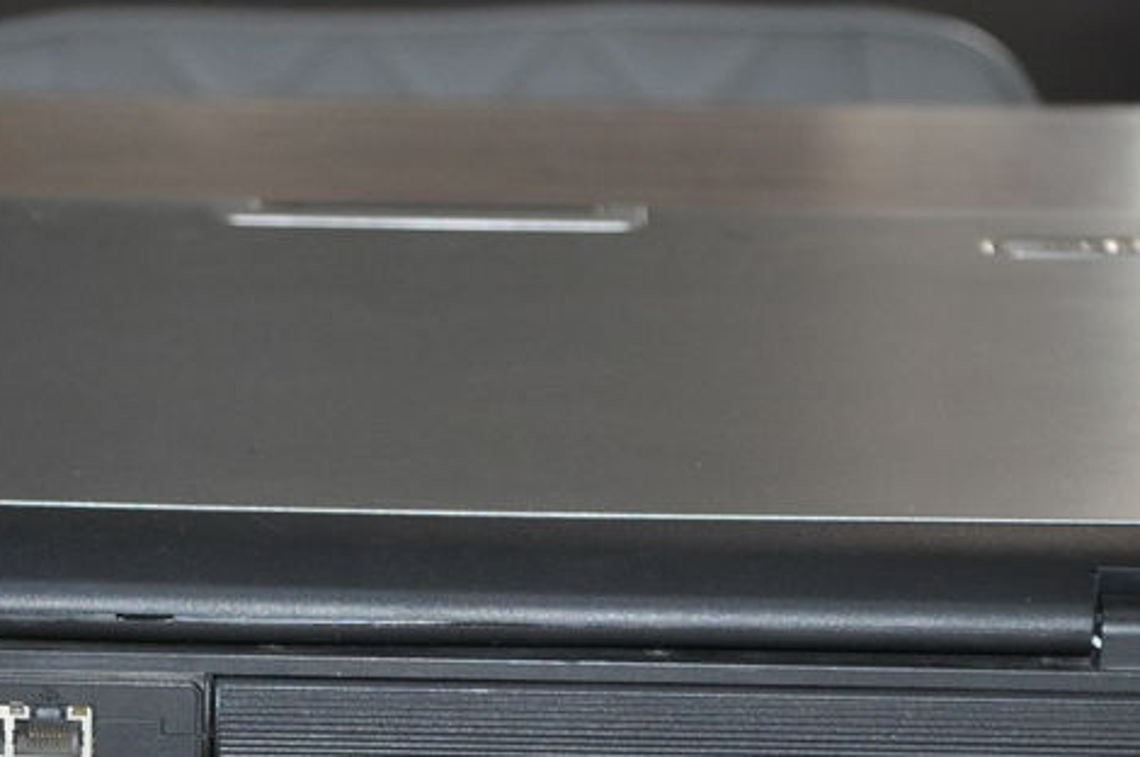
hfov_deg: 9.5
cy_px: 468
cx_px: 420
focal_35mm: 217
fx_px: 6862
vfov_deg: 6.3
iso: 800
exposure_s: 1/60
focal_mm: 68
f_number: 5
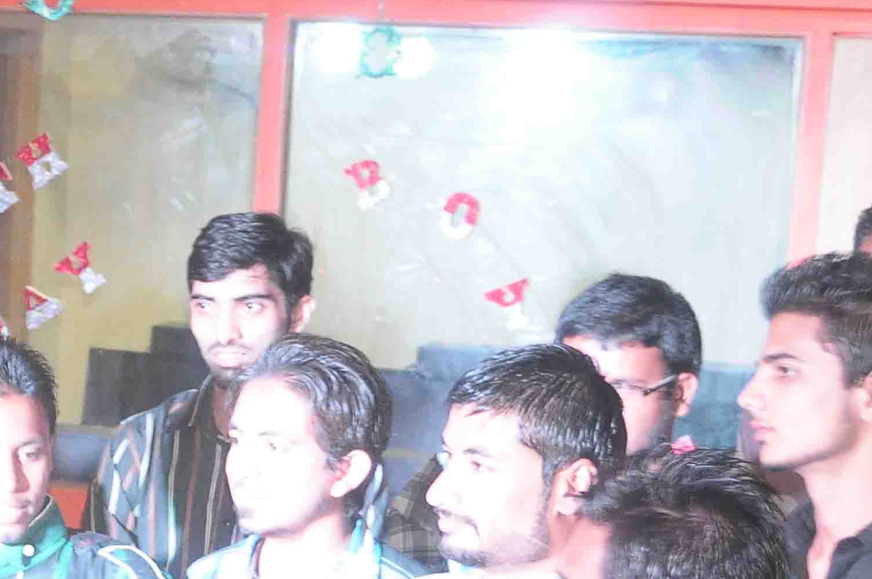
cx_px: -191
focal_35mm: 120
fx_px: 2903
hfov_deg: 16.3
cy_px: 527
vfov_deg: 11.3
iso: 2000
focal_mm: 28
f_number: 4
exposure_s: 1/30
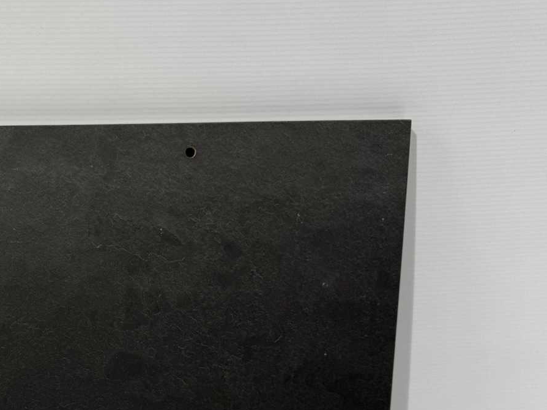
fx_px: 869
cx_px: 84
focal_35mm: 55
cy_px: 428
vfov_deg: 25.0
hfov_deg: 33.6
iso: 64
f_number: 1.78
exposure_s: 1/258
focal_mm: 6.76
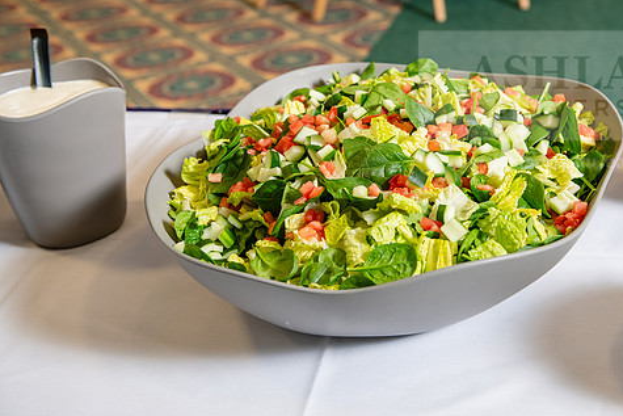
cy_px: 190
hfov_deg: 36.1
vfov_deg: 24.6
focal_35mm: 55
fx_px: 952
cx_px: 379
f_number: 4
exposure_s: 1/125
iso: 500
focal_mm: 45
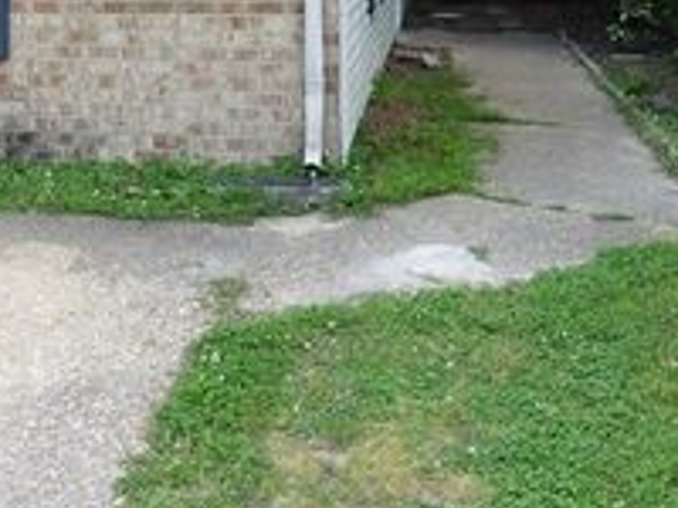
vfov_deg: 22.7
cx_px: 153
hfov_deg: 31.5
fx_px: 1175
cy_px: -83
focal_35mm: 60
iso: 100
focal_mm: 4.3
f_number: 3.3
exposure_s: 1/200
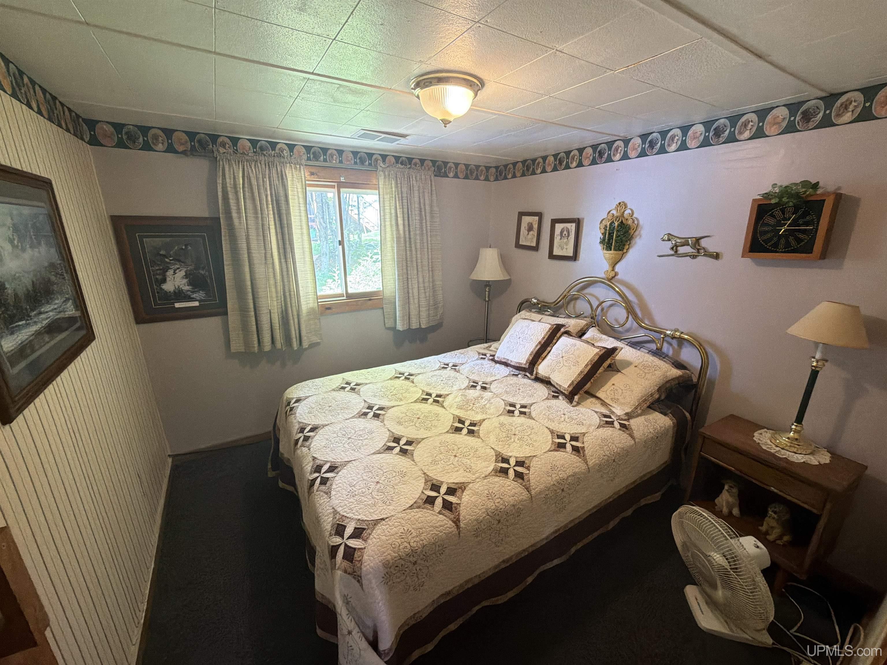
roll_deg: +0.3
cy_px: 332
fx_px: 359
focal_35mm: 14
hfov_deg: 102.1
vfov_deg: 85.7
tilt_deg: -17.6
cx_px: 444
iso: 320
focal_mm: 2.22
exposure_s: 1/66
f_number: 2.2
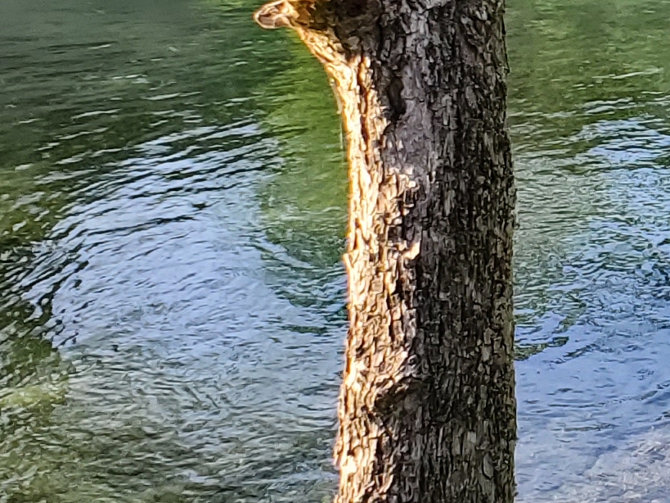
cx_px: 1253
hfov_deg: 13.6
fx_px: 2477
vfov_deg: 11.4
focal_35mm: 128
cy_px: -22
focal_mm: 4.3
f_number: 2.4
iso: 50
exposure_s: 1/177
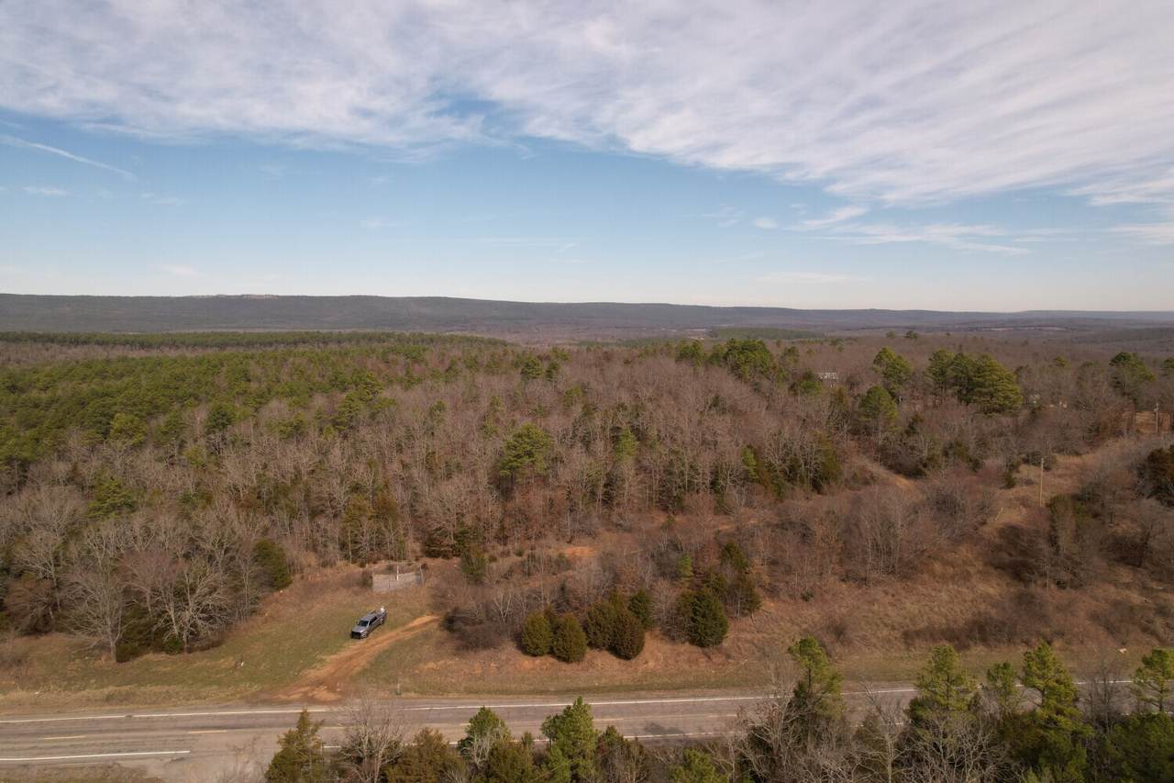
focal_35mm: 22
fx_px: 717
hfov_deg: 78.6
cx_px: 587
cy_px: 392
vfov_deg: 57.2
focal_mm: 8.38
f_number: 2.8
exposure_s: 1/2000
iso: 110
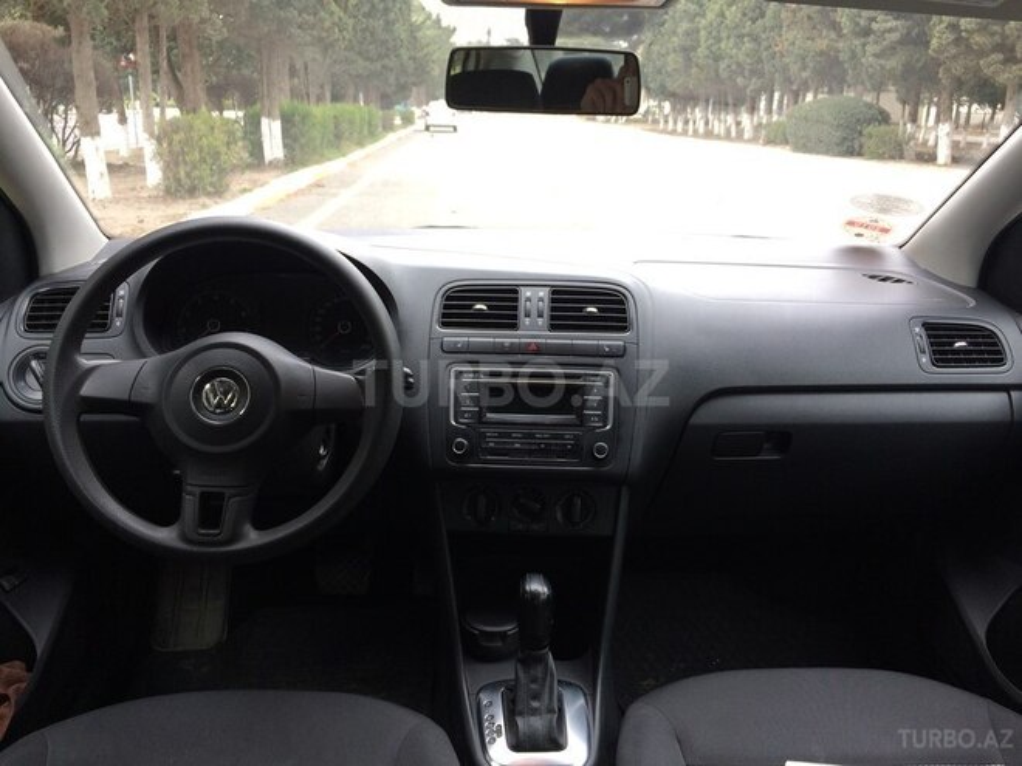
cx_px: 511
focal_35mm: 29
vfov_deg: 48.2
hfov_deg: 61.7
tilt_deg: -17.0
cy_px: 383
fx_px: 856
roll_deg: -1.6
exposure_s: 1/50
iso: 40
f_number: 2.2
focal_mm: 4.15
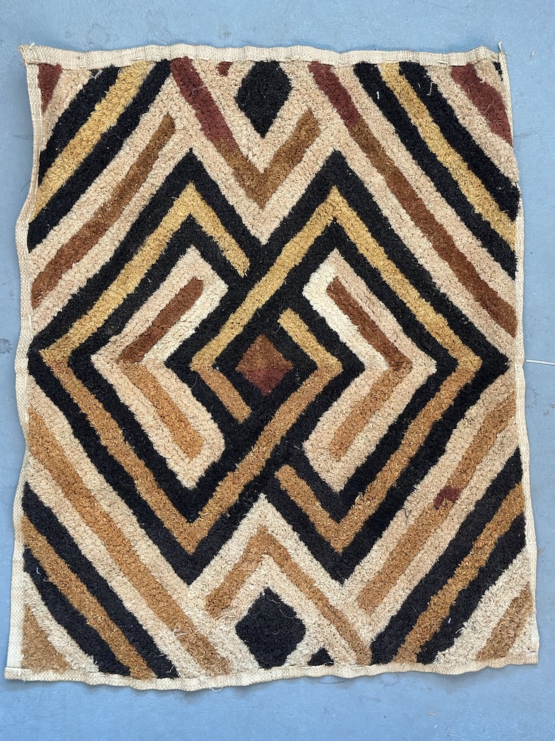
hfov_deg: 30.3
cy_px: 370
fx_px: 1026
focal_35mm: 48
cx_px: 278
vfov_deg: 39.7
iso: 400
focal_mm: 6.86
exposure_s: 1/45
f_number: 1.78
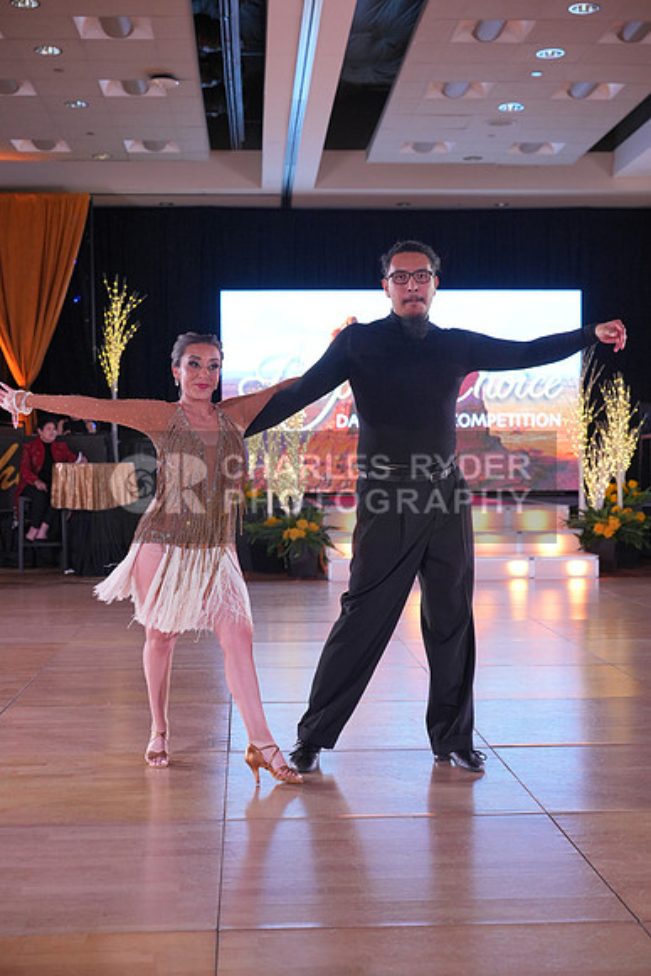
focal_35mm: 50
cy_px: 488
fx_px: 1355
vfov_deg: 39.6
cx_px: 326
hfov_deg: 27.0
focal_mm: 50
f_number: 4
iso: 2000
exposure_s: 1/400
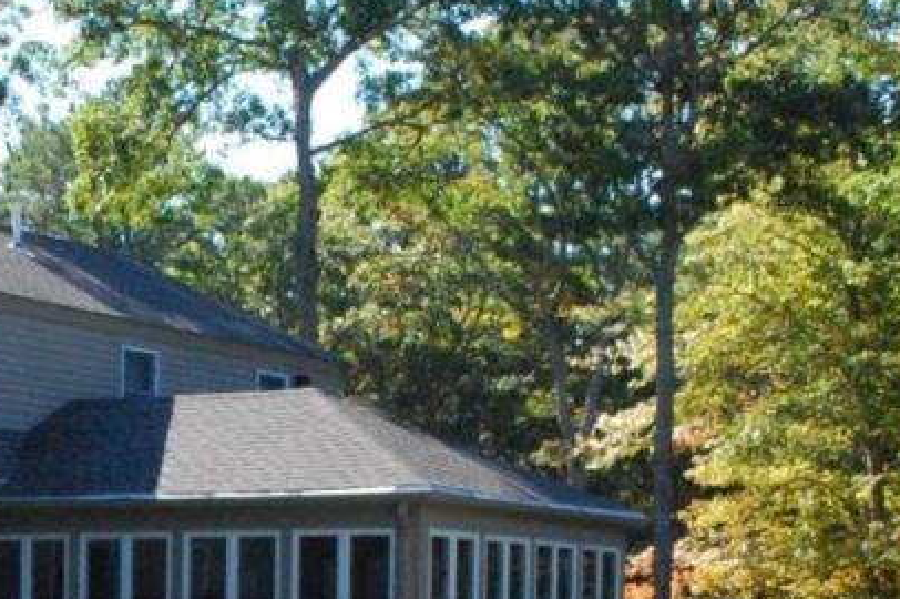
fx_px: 2548
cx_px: -37
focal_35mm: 102
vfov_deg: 13.1
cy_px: 662
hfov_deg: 19.4
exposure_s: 1/200
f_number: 16
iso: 1600
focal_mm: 24
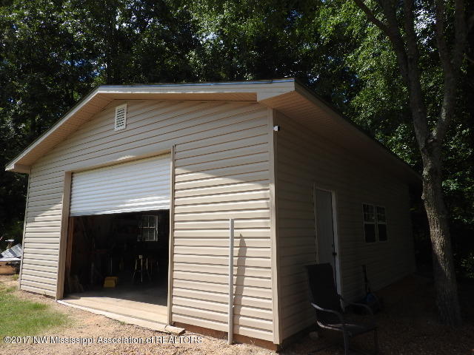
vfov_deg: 56.8
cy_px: 178
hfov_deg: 71.6
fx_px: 329
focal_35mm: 24
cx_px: 237
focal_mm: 4.3
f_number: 3.3
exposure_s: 1/1000
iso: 100
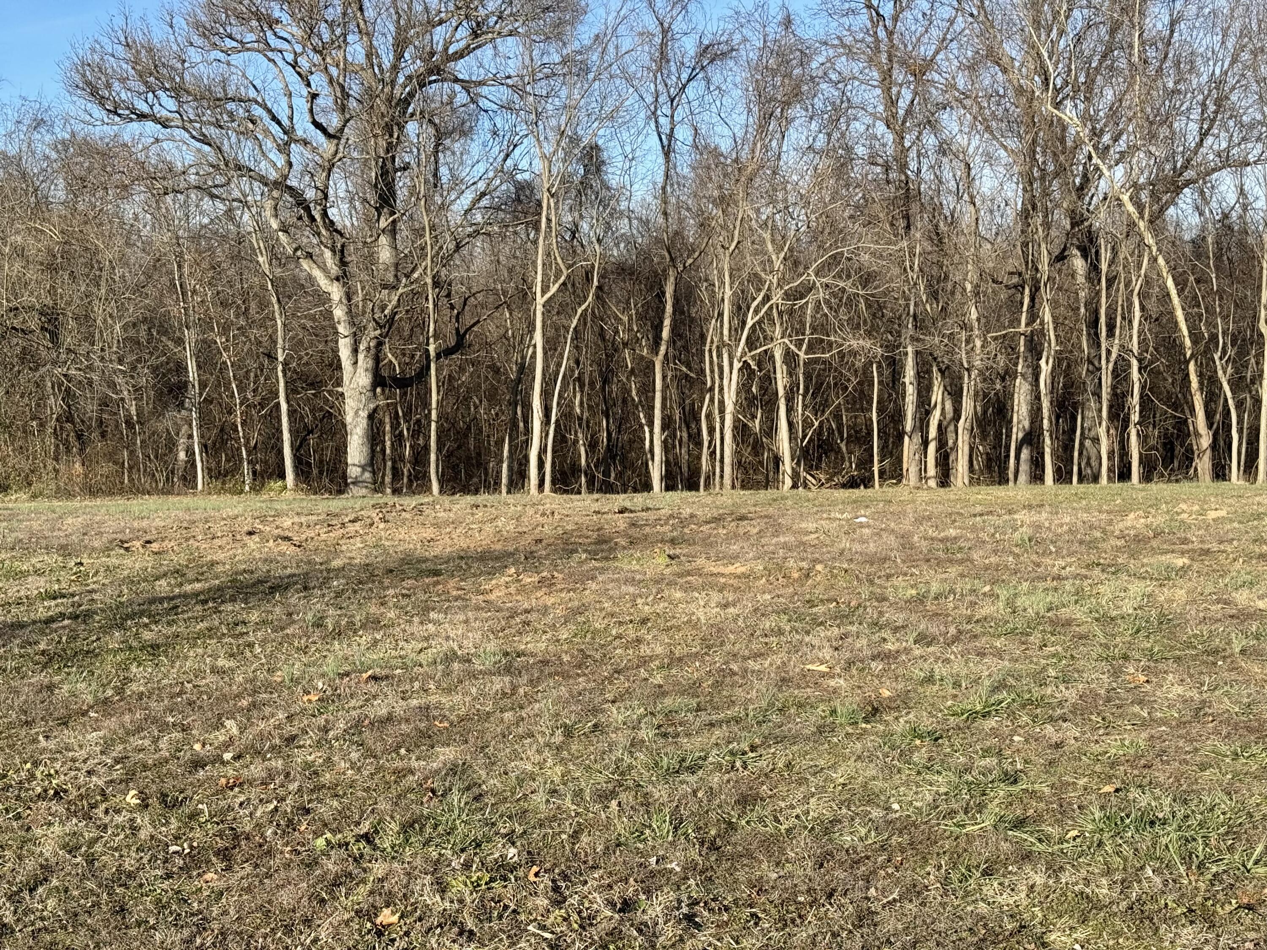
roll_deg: +0.7
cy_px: 475
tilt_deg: -4.8
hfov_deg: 39.7
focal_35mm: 48
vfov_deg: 30.3
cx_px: 634
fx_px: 1757
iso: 64
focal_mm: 6.76
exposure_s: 1/2611
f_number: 1.78
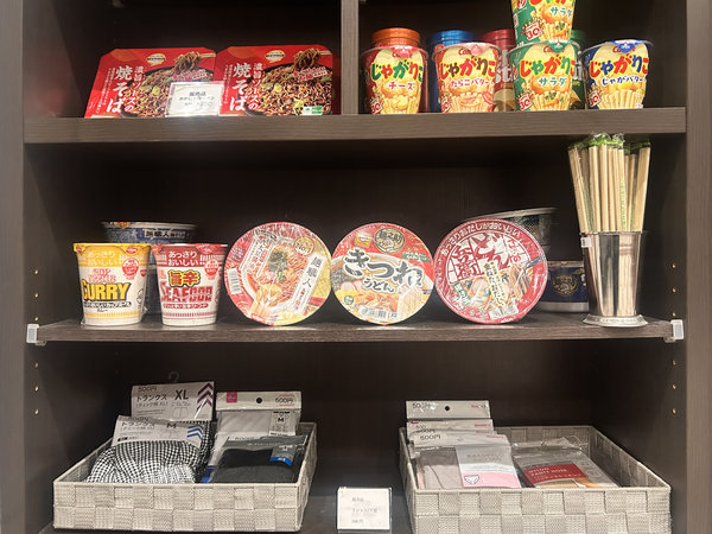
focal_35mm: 26
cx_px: 356
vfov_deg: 53.1
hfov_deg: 67.3
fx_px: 535
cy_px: 267
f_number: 1.5
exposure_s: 1/51
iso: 500
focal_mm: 5.7
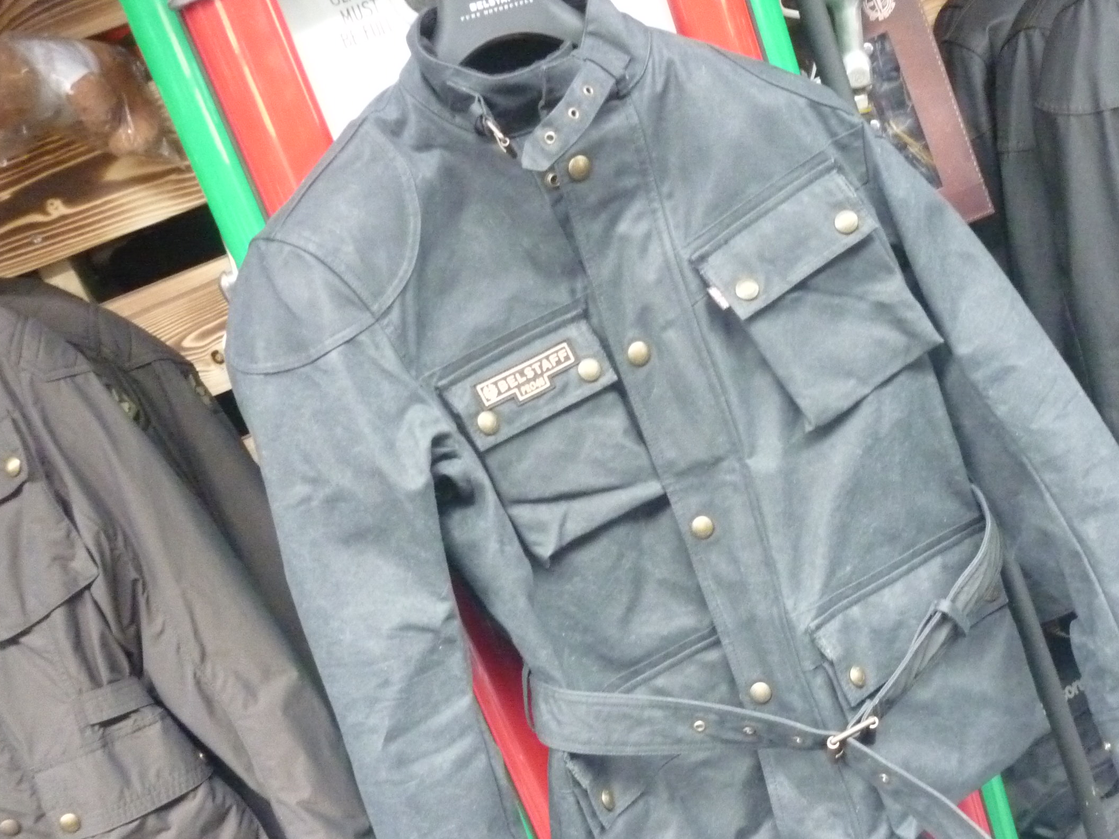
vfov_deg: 35.9
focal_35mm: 40
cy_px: 487
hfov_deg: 46.7
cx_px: 623
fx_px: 1293
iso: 800
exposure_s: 1/40
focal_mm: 5.5
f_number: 2.8
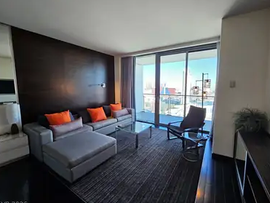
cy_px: 100
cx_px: 142
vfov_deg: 85.8
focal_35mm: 14
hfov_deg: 101.9
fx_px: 109
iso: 160
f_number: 2.2
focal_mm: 2.2
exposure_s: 1/60
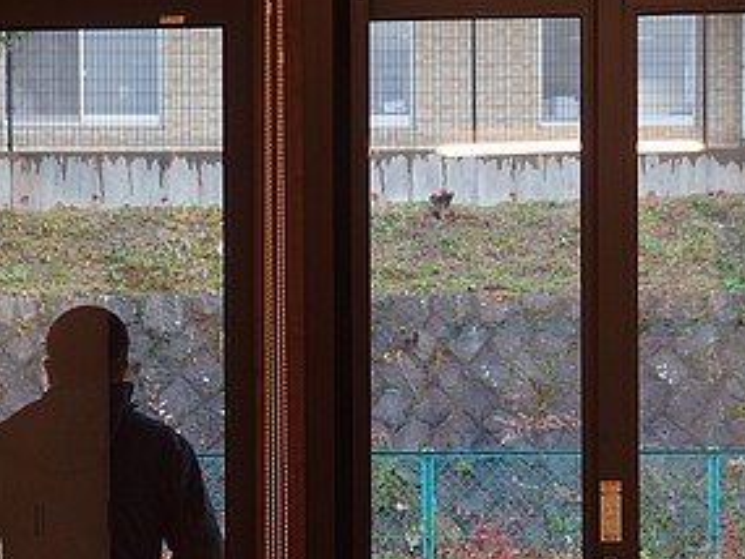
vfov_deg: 9.9
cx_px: 333
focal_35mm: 150
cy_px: 455
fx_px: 3230
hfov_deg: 13.2
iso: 100
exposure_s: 1/60
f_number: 2.5
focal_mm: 15.9
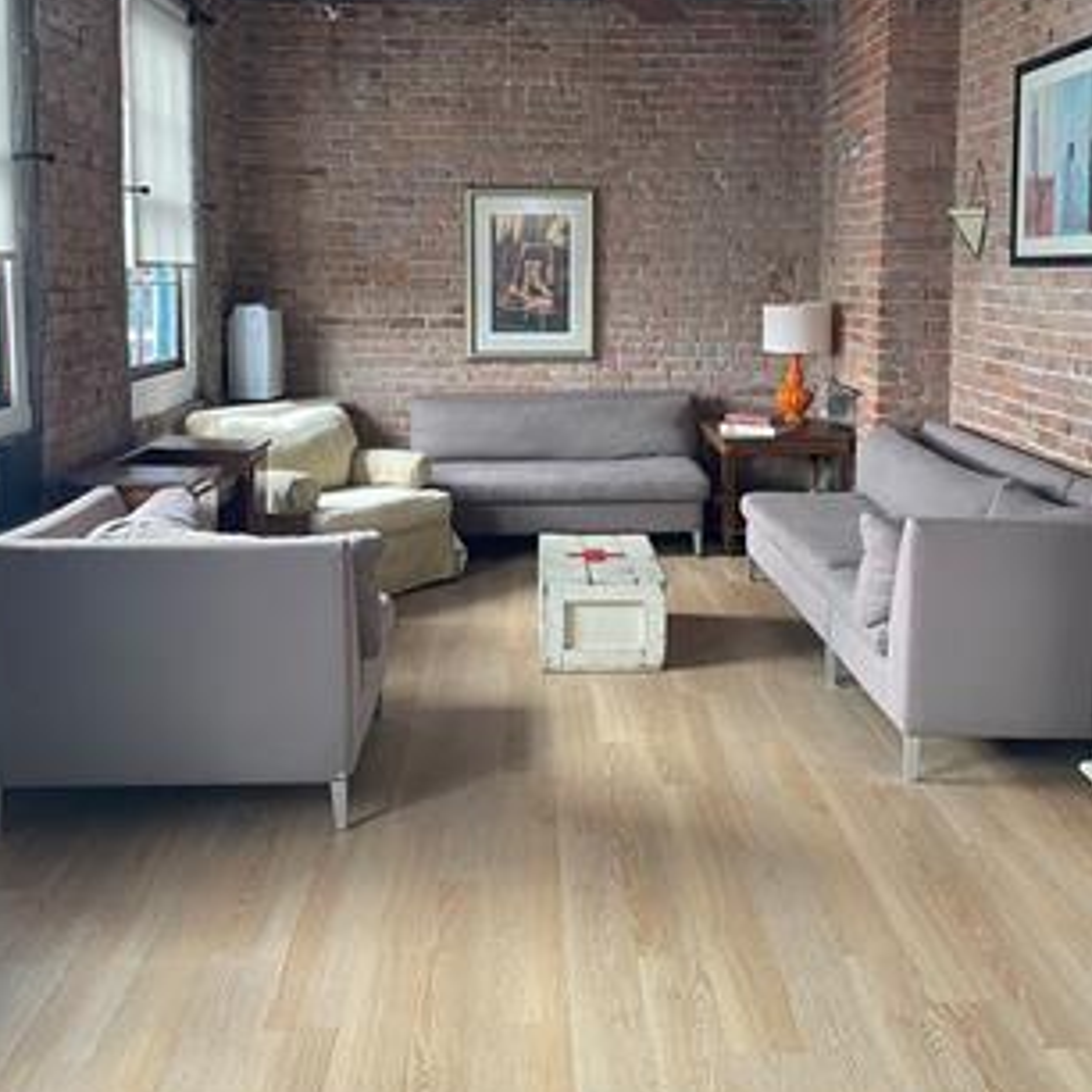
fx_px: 1285
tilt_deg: -6.1
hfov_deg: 46.0
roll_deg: -2.2
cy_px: 400
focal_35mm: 36
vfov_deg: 45.6
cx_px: 596
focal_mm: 4.2
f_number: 1.6
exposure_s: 1/70
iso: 125
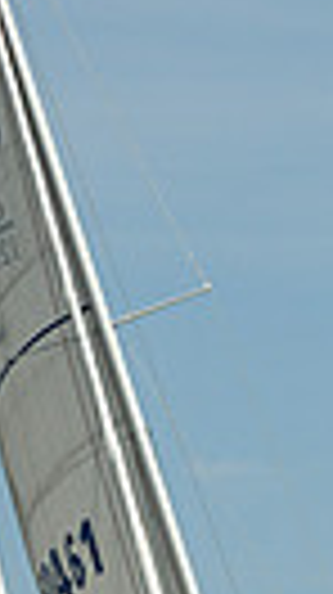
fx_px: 7224
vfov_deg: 4.7
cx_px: 182
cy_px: 693
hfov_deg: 2.6
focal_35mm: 459
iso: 320
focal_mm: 100
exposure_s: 1/1000
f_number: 11
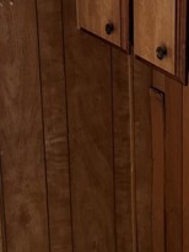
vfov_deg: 25.6
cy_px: 57
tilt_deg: -15.4
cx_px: 106
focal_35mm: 75
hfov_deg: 19.7
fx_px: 545
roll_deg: +0.2
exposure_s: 1/31
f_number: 1.78
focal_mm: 6.76
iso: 1000
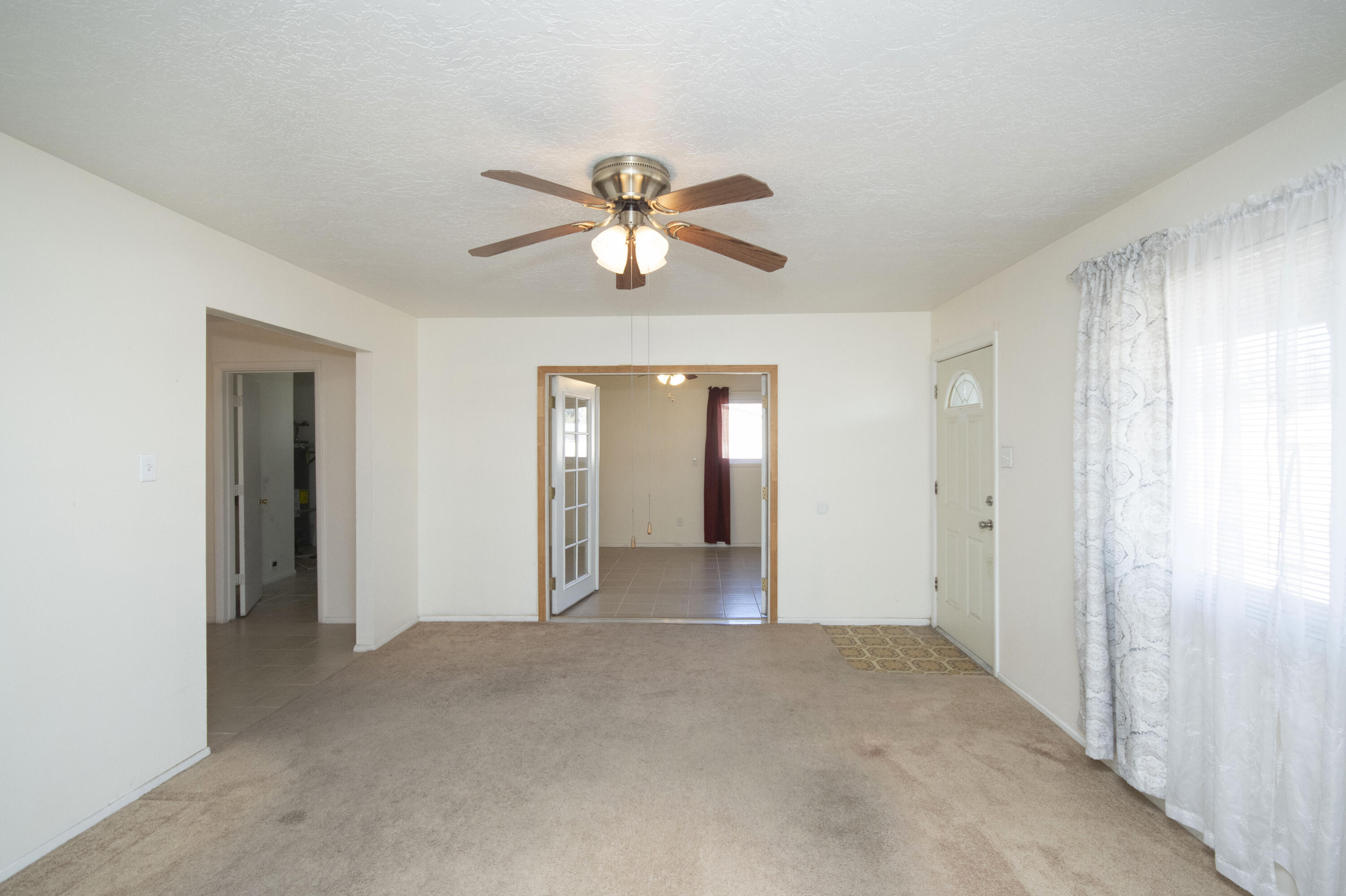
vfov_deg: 77.3
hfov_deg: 100.4
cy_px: 448
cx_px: 673
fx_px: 561
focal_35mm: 15
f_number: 7.1
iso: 800
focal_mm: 10
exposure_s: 1/80
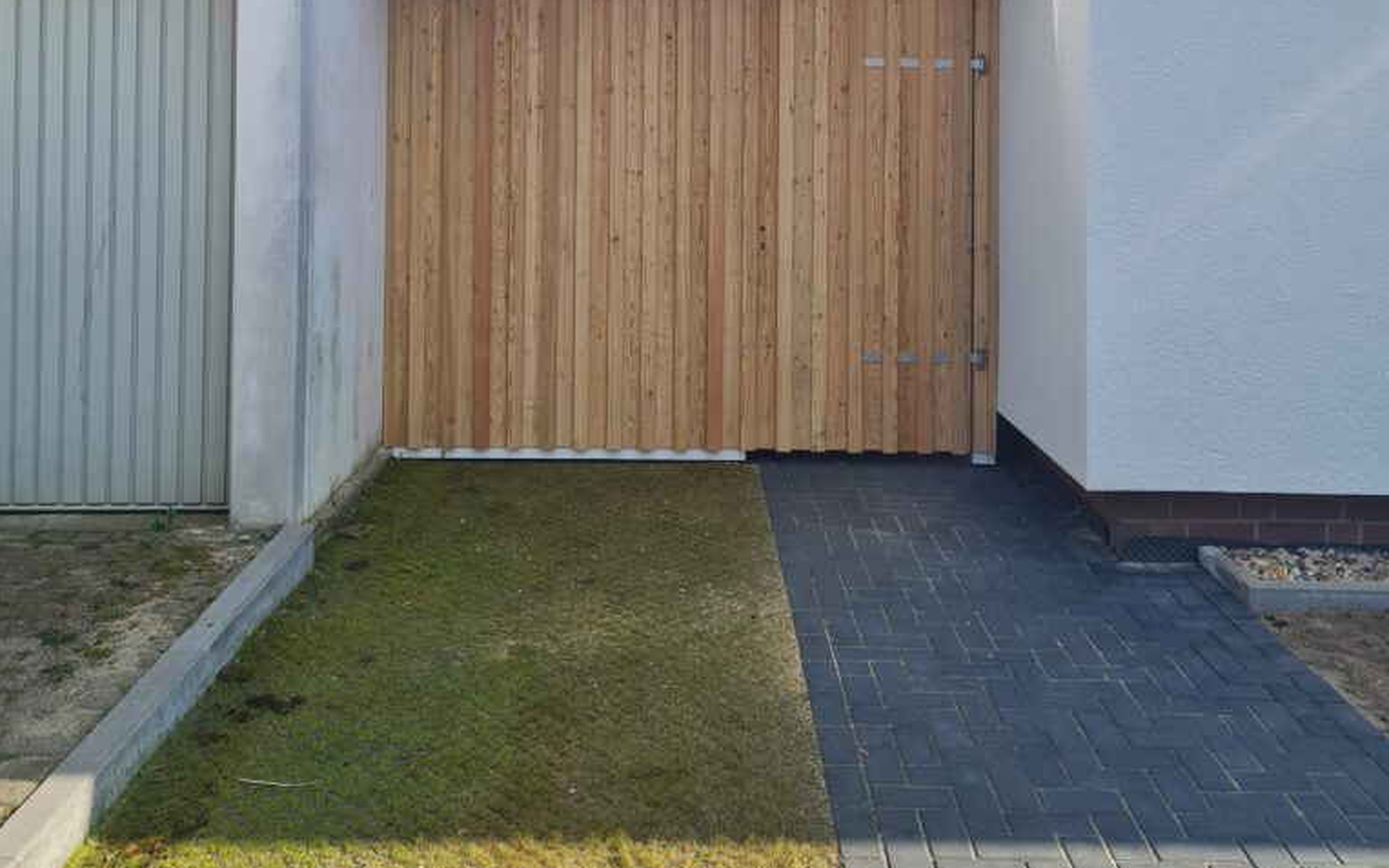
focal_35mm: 37
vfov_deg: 33.2
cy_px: 138
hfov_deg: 52.7
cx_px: 694
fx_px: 1401
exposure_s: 1/1368
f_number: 1.8
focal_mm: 5.4
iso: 50
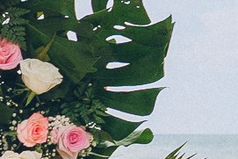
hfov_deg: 5.8
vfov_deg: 4.3
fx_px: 2110
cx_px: -613
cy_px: 306
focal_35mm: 319
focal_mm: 24
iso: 160
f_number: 3.5
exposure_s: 1/640
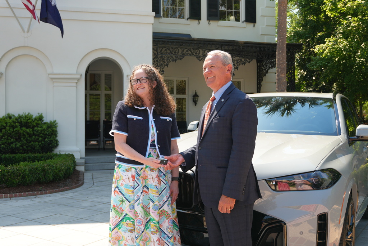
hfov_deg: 49.5
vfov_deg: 34.2
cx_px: 184
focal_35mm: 39
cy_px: 123
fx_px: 399
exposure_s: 1/160
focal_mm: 26
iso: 160
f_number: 4.5
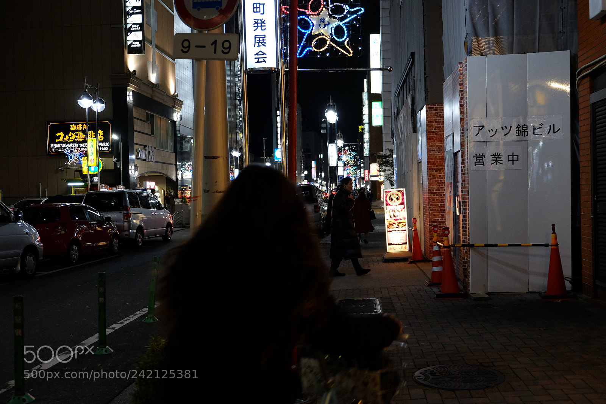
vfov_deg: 37.8
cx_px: 303
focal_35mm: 35
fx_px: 589
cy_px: 202
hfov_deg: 54.4
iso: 1600
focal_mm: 23.3
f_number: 3.2
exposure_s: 1/100
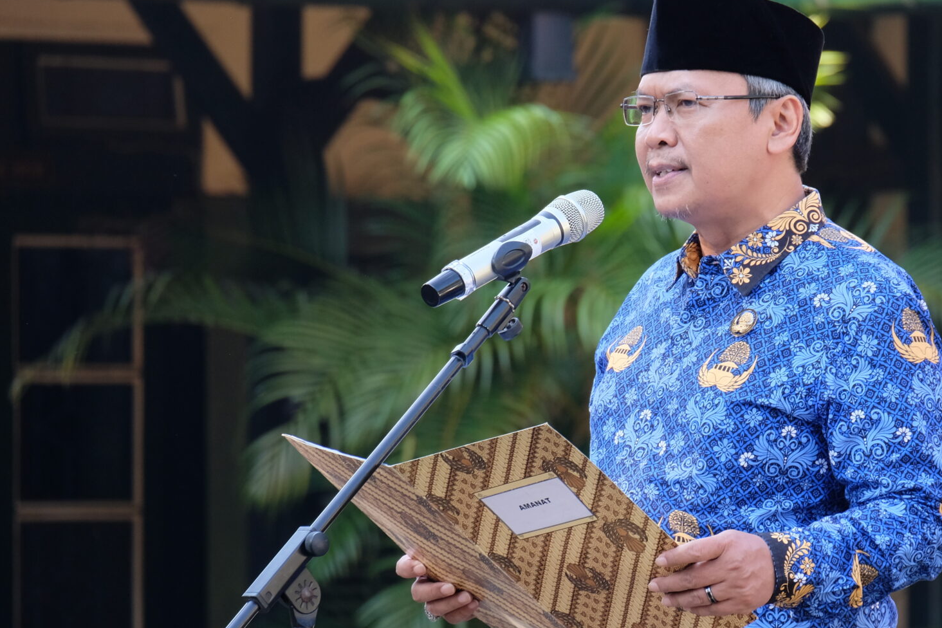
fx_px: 11120
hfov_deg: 4.8
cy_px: 380
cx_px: 761
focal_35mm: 425
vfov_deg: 3.2
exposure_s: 1/85
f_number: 6.2
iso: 500
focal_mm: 161.8
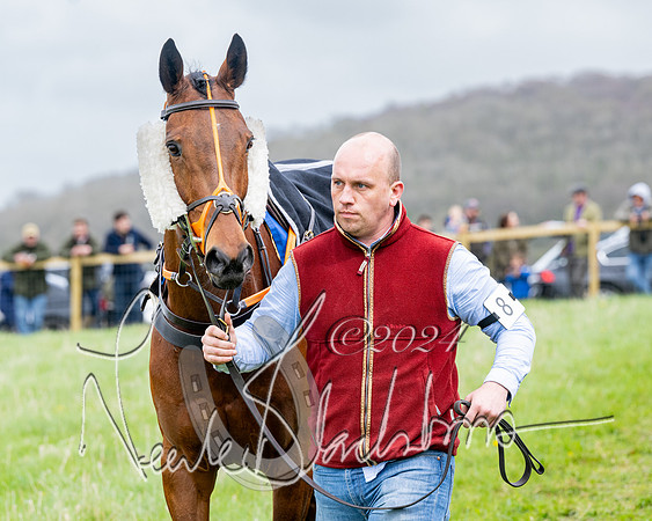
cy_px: 275
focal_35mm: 180
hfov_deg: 10.7
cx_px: 261
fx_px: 3477
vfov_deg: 8.6
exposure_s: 1/640
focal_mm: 140
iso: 400
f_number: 5
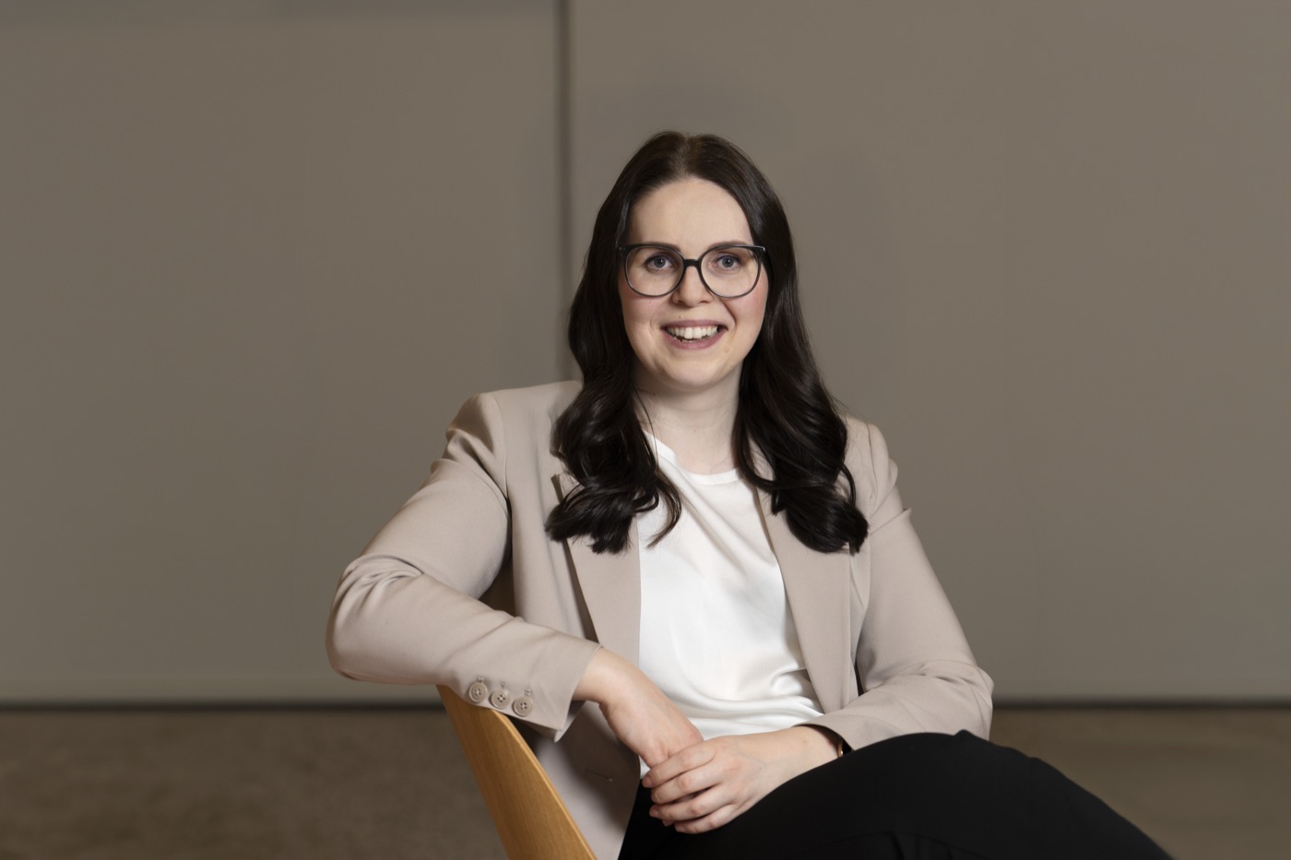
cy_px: 430
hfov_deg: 17.3
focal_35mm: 118
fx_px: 4231
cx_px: 646
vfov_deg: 11.6
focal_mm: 118
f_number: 2.8
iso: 200
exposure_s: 1/250
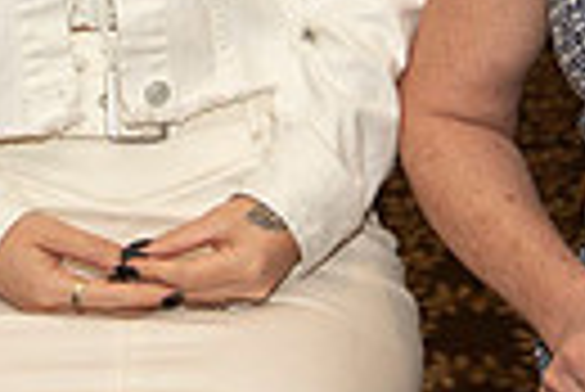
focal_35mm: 169
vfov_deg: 8.0
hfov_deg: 12.1
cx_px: 104
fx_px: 2749
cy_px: -164
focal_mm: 38
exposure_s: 1/200
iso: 640
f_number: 4
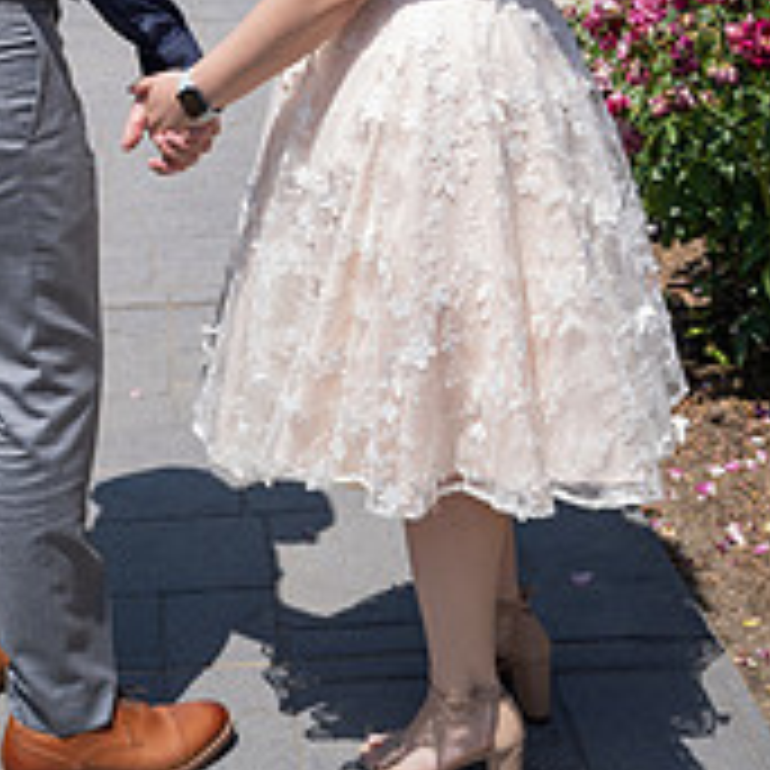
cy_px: -149
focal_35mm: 76
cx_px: 194
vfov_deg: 21.2
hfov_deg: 22.6
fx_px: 1913
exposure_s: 1/320
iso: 100
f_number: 5.6
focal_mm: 34
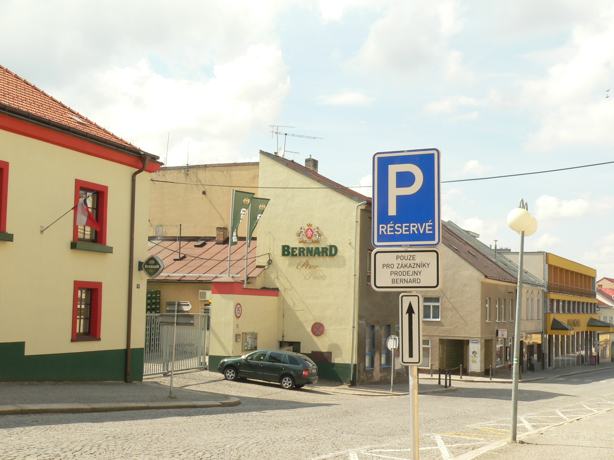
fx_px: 851
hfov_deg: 39.7
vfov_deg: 30.3
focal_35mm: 48
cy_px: 230
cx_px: 307
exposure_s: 1/160
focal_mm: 7.9
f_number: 8
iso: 100
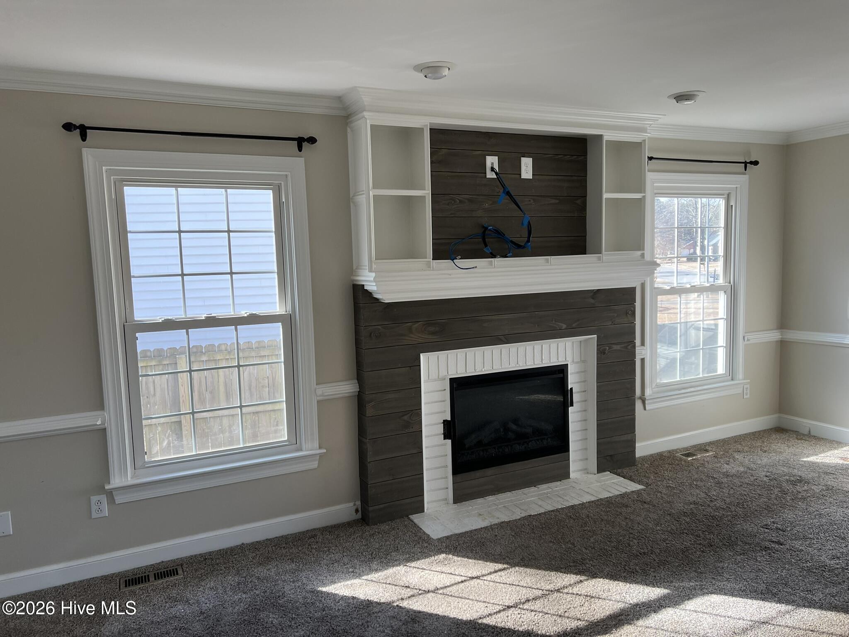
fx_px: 638
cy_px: 318
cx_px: 424
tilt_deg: -5.5
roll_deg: +2.9
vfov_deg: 53.1
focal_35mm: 26
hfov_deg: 67.3
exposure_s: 1/266
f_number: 1.5
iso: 40
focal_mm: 5.7
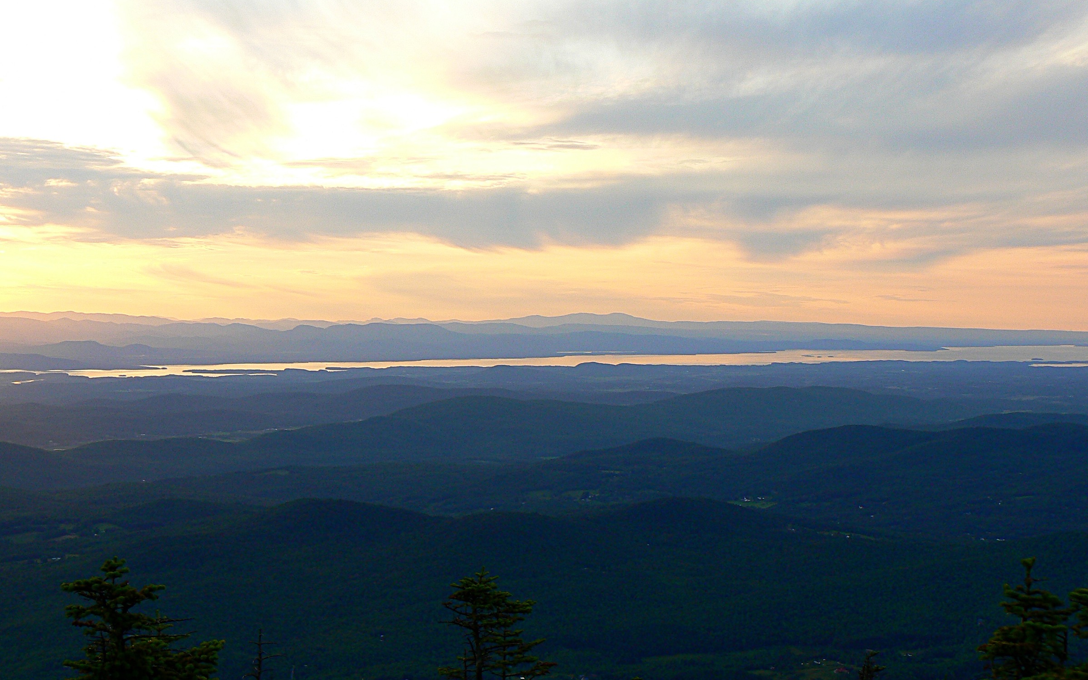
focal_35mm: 66
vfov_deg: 19.7
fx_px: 1957
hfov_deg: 31.1
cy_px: 384
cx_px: 546
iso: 80
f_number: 5.6
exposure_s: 1/125
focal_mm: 10.4
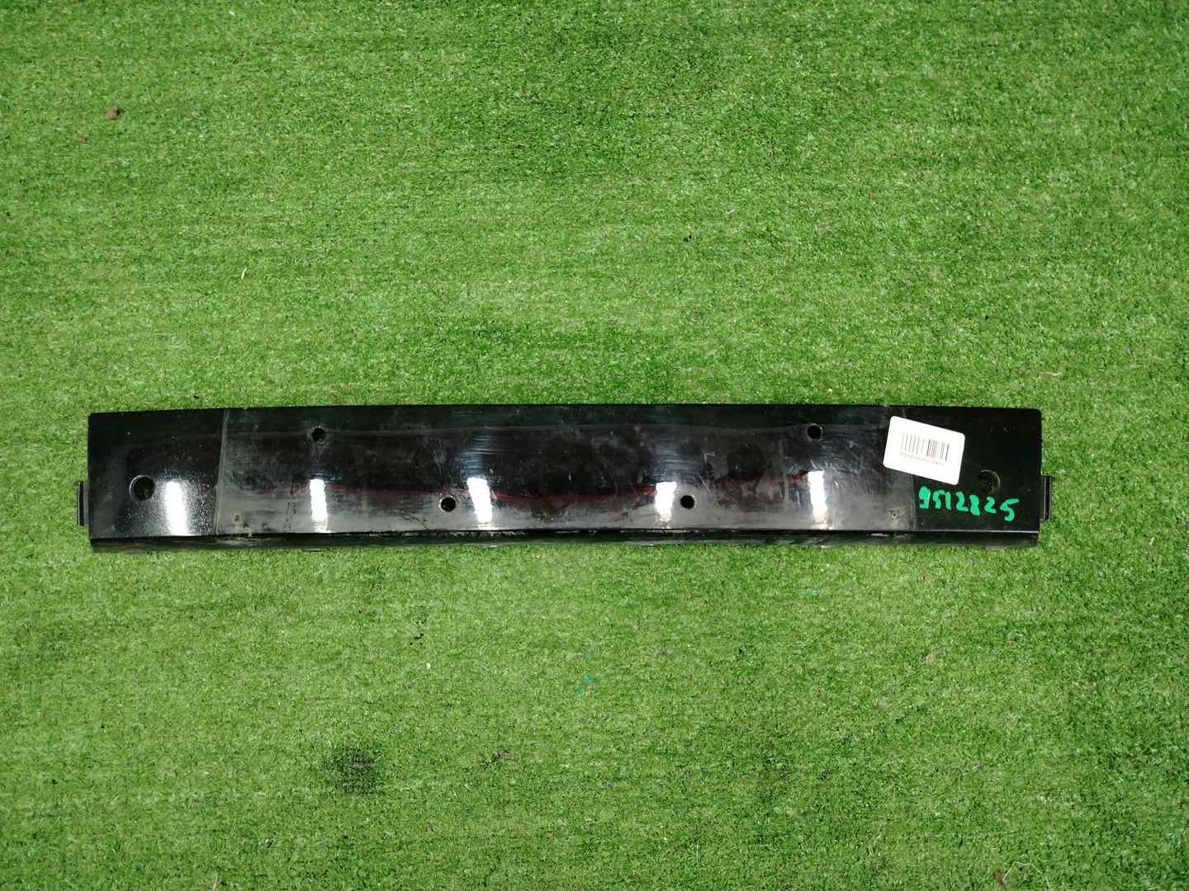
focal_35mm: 24
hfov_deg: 71.6
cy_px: 446
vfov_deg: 56.8
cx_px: 594
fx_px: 824
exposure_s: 1/50
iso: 398
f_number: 1.75
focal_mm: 5.25
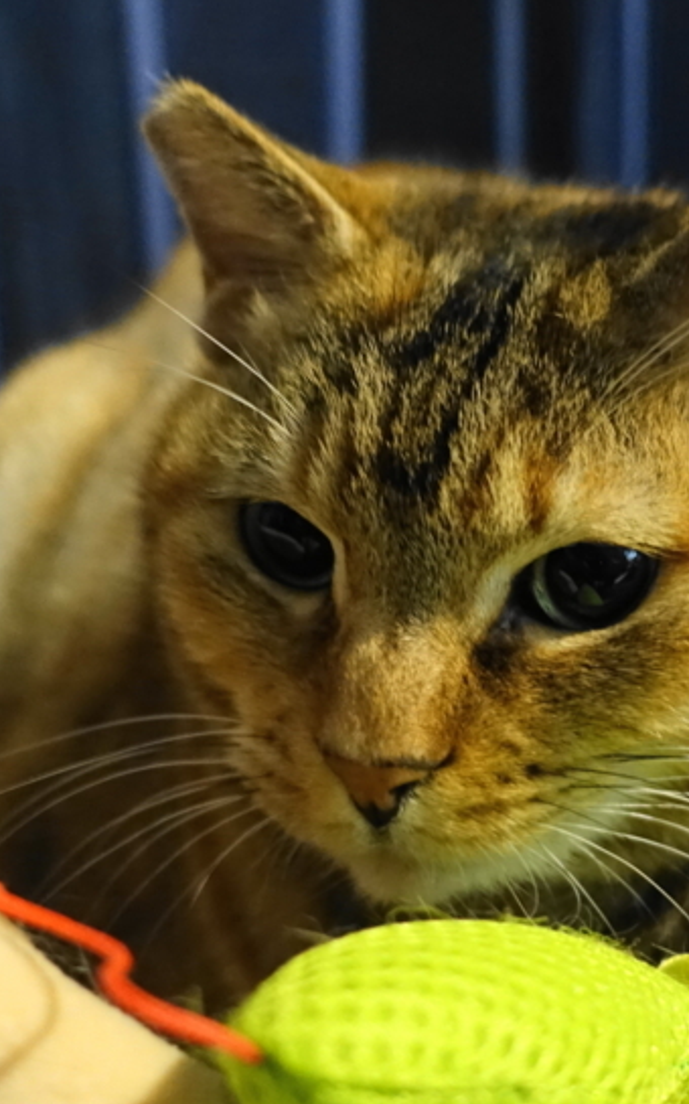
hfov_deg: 27.8
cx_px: 470
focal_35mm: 46
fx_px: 1384
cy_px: 639
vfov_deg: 43.4
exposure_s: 1/20
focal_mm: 8.8
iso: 1600
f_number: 1.8
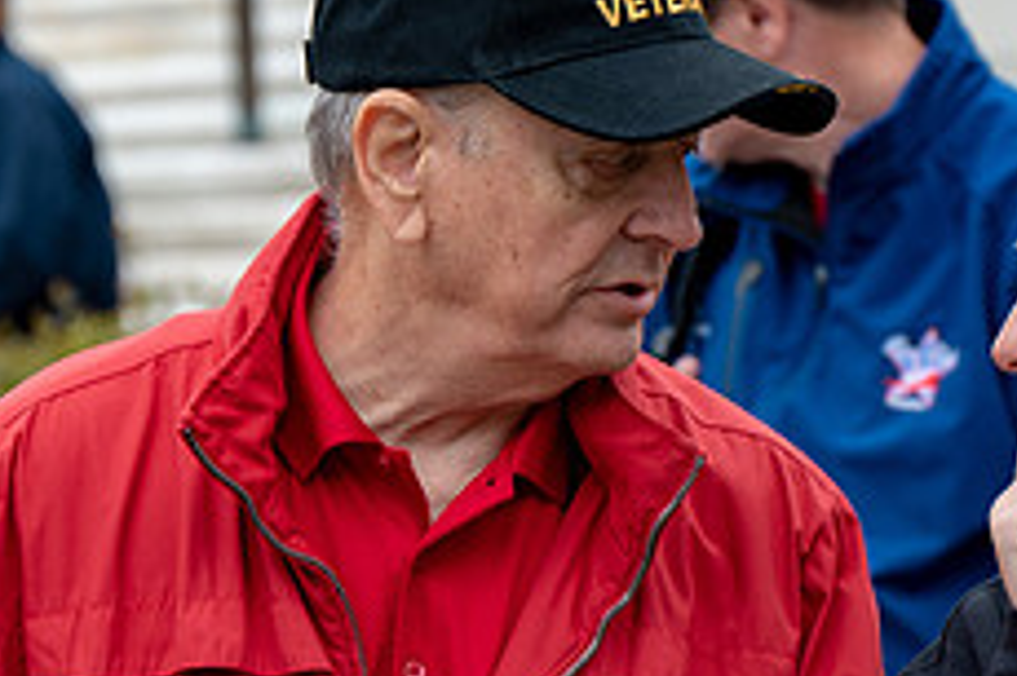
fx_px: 8892
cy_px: 561
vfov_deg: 4.4
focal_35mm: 315
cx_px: 672
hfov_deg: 6.5
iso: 200
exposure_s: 1/100
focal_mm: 125
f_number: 6.3
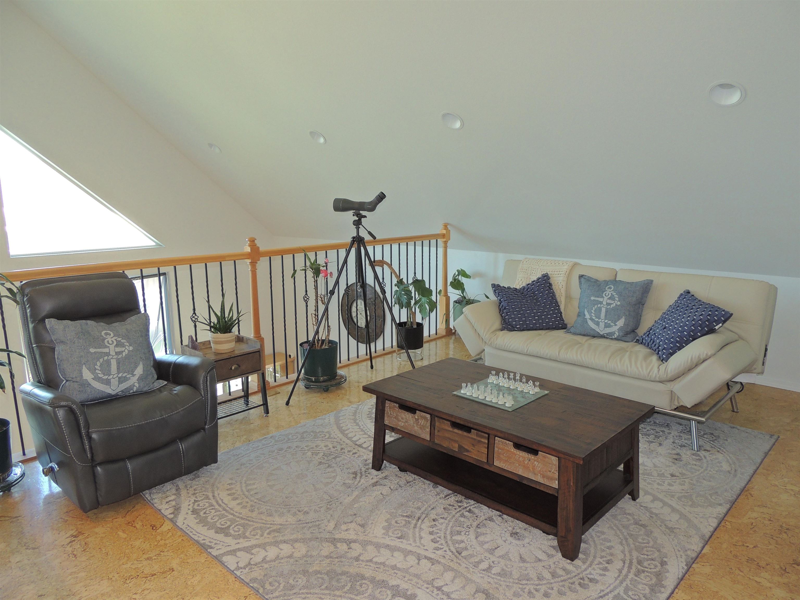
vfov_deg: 56.8
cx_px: 400
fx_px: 555
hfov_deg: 71.6
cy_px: 300
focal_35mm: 24
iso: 180
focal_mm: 4.3
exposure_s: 1/40
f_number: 3
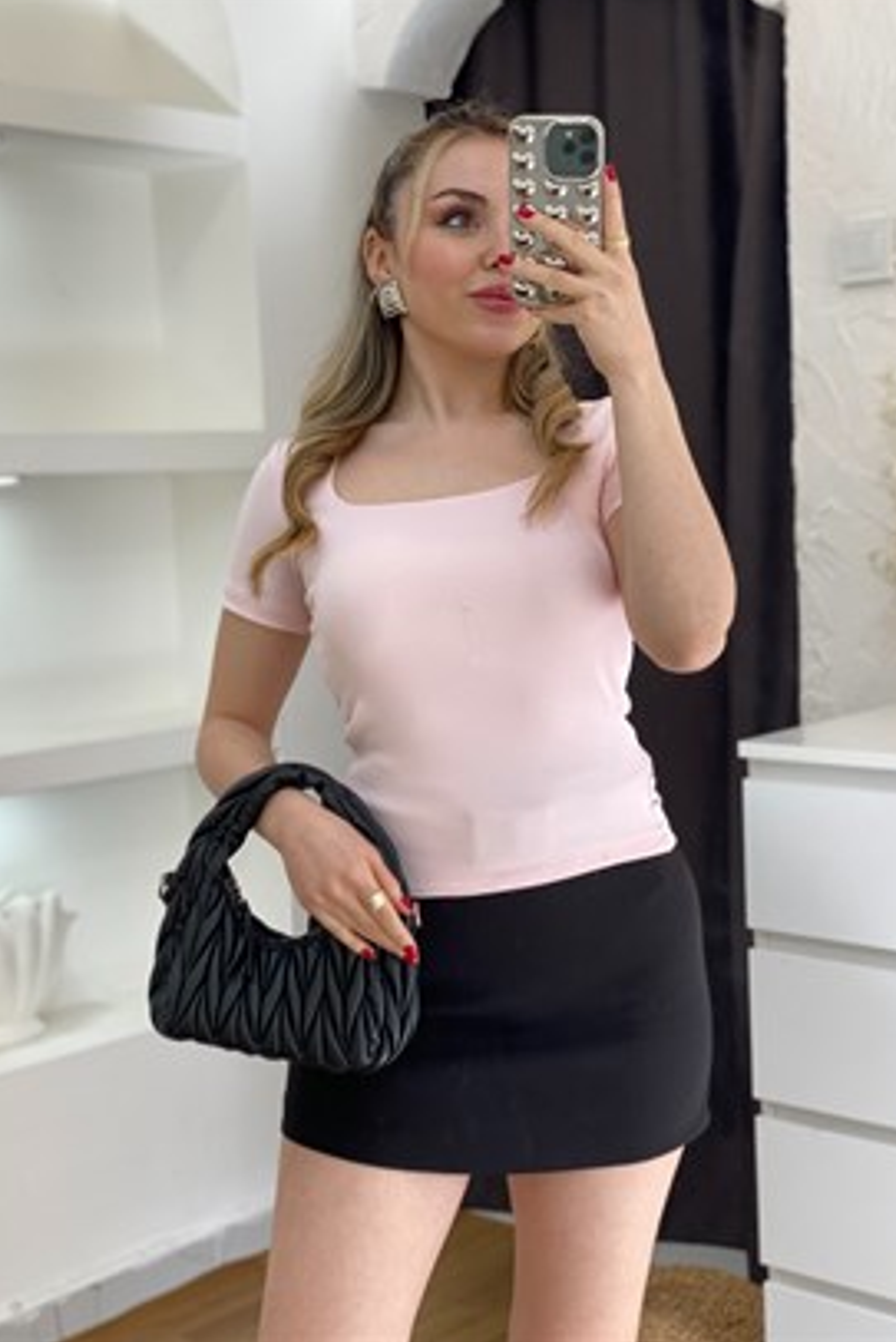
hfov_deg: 24.6
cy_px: 663
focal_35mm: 55
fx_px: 2051
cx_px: 446
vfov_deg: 36.2
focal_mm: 6
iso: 40
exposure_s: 1/100
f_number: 2
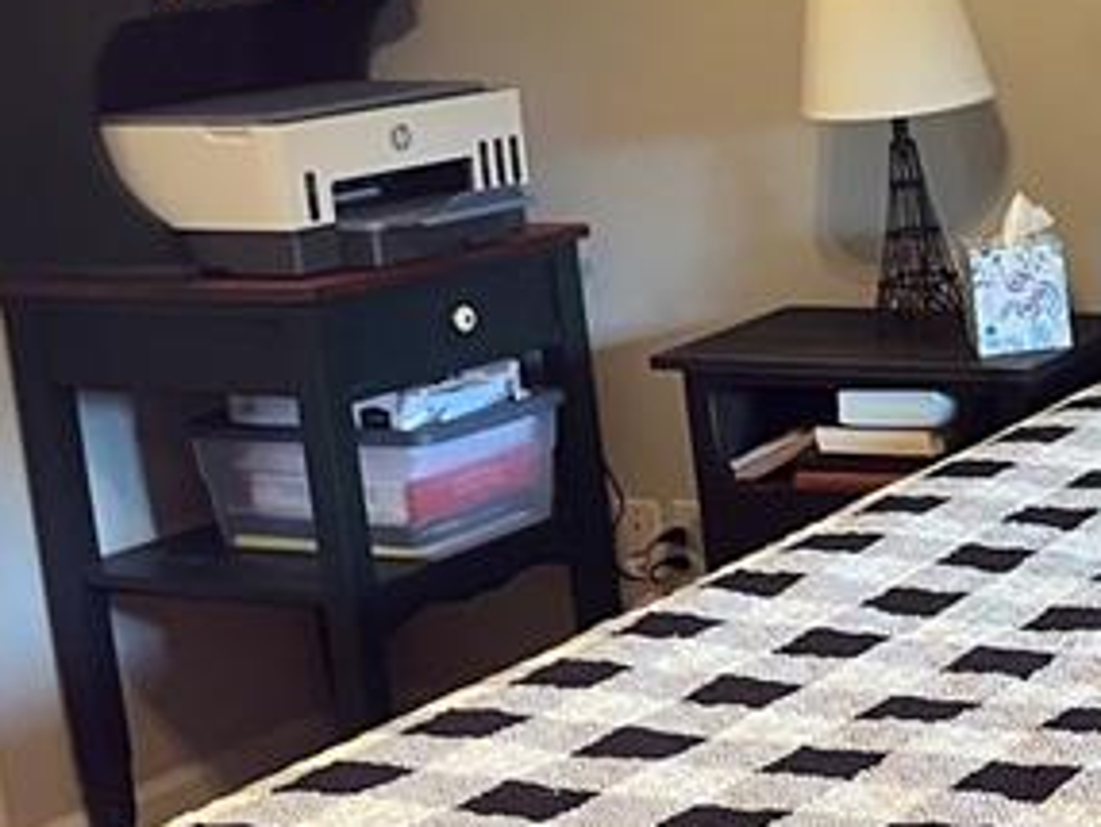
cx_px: 1474
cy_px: 442
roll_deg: +1.7
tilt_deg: -11.0
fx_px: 2960
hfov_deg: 19.3
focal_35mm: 93
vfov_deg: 15.9
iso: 250
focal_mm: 5.1
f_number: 1.6
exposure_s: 1/60
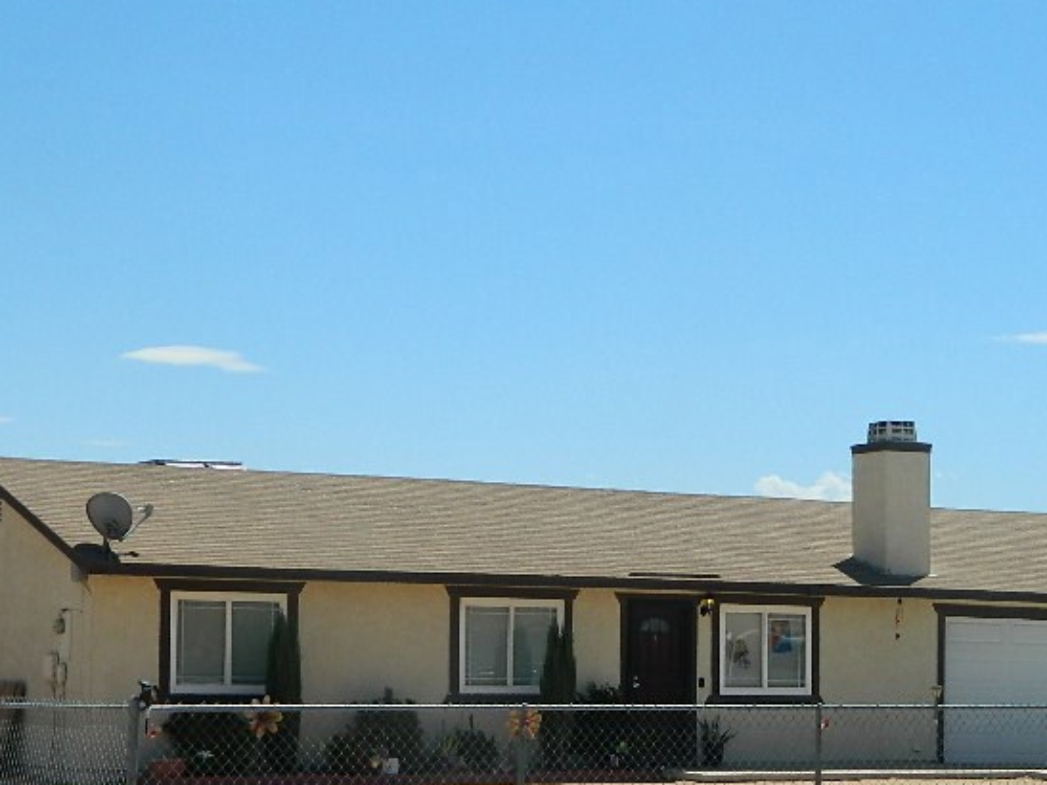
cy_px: 615
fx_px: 2661
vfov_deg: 16.7
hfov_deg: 22.2
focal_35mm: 88
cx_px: 632
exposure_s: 1/160
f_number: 10.2
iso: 80
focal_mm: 8.4
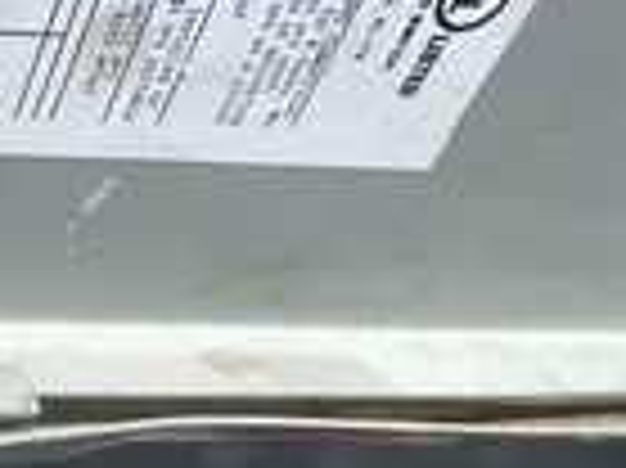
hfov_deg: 22.4
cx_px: -257
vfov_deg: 19.3
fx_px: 1355
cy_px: 405
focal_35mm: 75
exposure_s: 1/3040
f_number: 1.8
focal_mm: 4.25
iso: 32
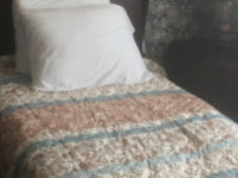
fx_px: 584
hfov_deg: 23.0
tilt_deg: -14.0
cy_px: 38
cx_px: 92
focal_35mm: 85
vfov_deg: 17.2
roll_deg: -4.3
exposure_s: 1/30
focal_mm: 4.15
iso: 64
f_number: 2.2
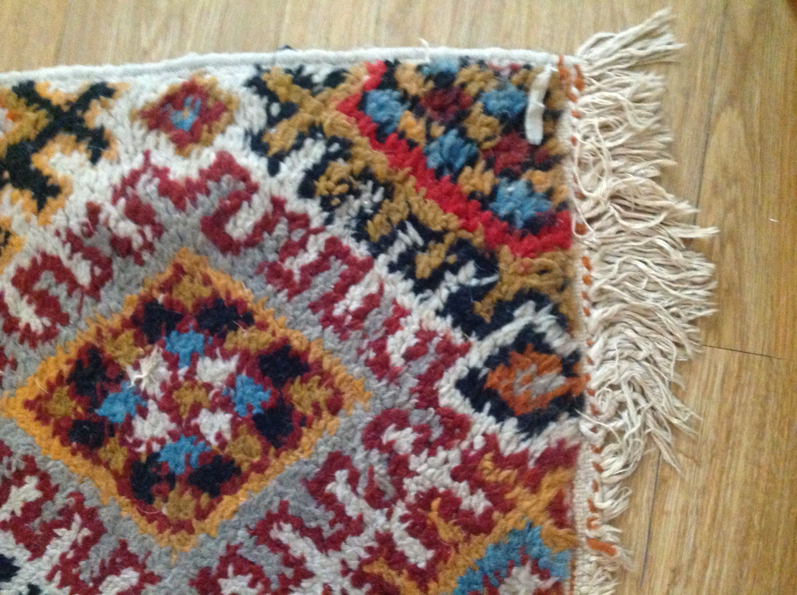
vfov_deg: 40.6
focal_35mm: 35
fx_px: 805
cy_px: 298
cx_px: 398
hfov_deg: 52.7
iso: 800
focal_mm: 4.28
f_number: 2.4
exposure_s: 1/15
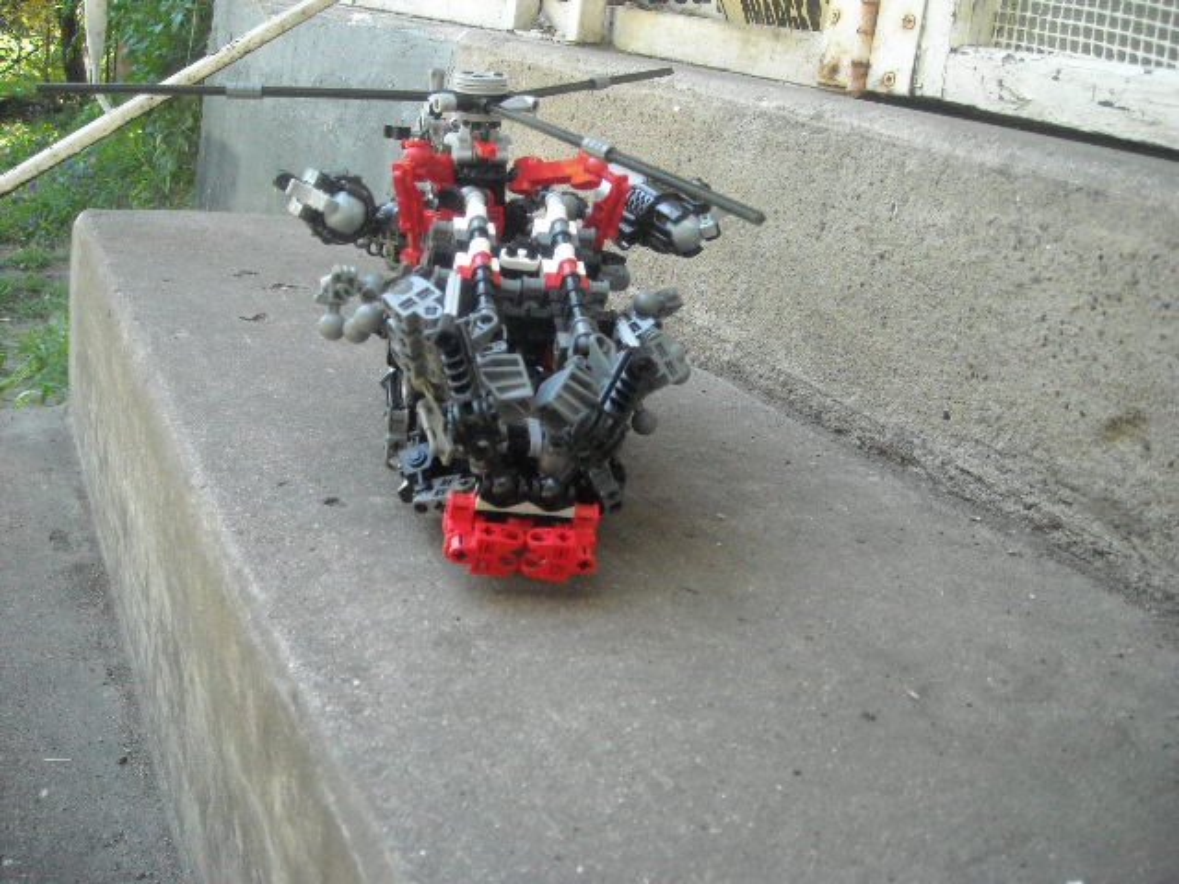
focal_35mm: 35
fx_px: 1192
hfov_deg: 52.6
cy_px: 442
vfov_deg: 40.7
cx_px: 590
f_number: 2.8
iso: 455
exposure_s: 1/250
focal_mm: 5.7
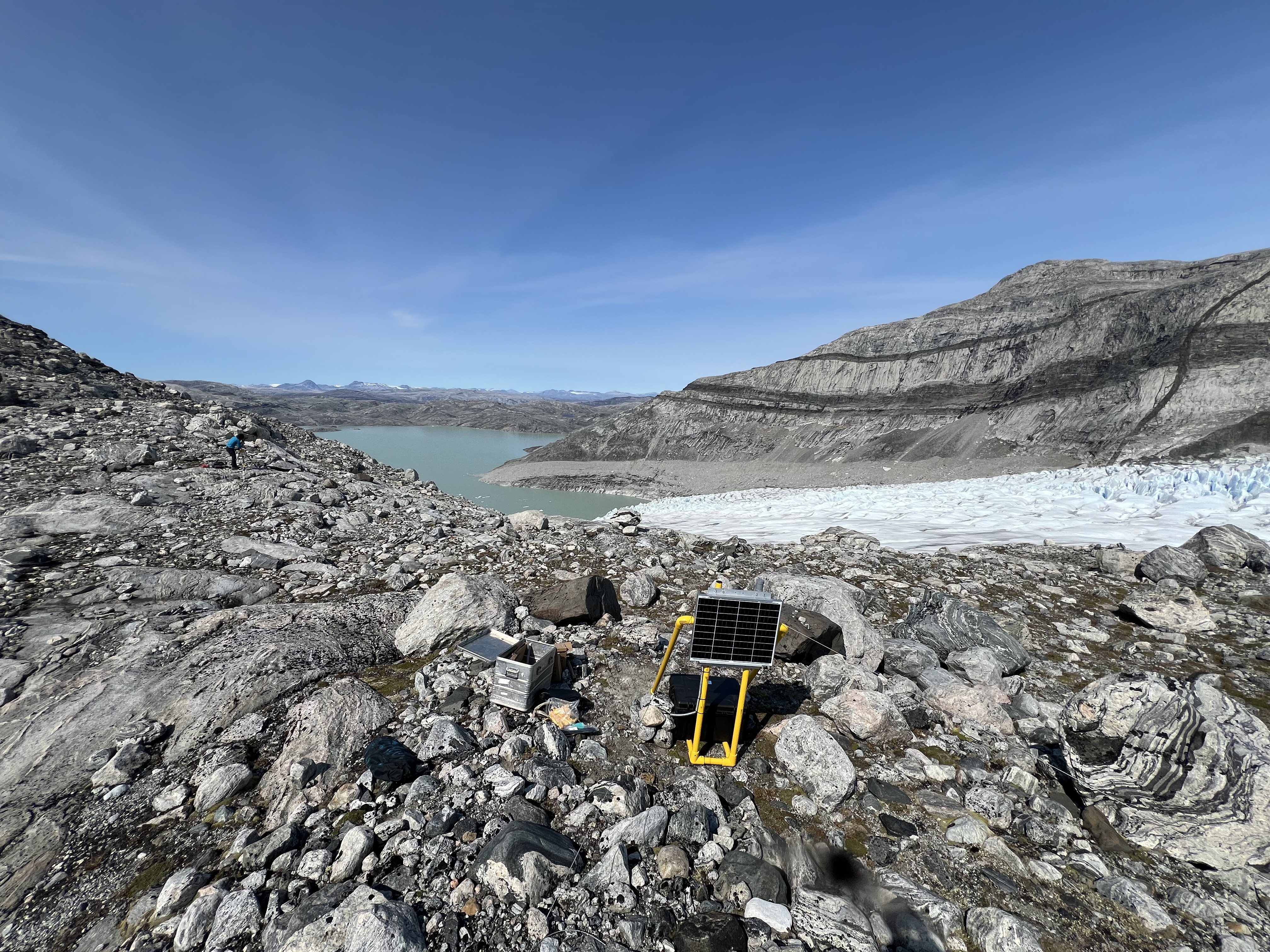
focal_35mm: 13
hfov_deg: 106.2
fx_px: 477
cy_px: 476
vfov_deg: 89.9
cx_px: 635
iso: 32
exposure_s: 1/3311
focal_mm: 1.57
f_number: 1.8
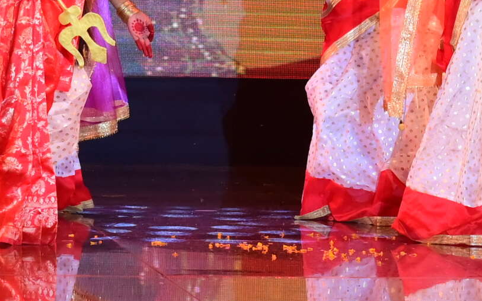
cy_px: 52
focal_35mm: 337
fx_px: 4427
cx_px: 294
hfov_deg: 6.2
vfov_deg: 3.9
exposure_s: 1/250
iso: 2000
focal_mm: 70
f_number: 7.1
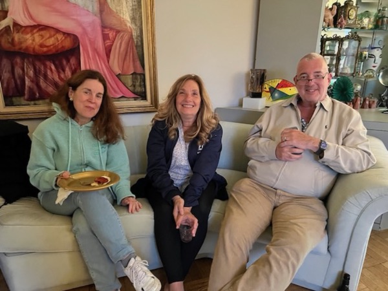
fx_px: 291
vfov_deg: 53.1
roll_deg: -0.6
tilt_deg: -17.3
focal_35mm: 26
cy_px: 146
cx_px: 194
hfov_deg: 67.3
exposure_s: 1/30
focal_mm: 5.7
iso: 800
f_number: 1.5
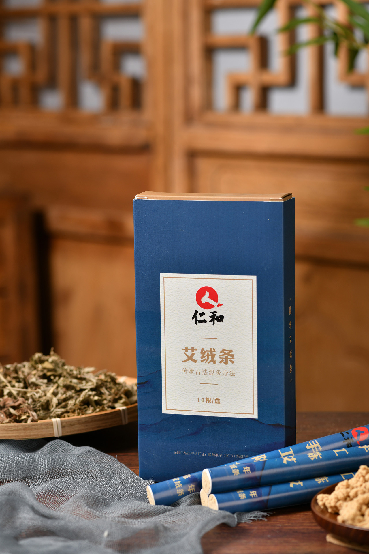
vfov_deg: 19.5
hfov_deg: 13.0
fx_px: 1614
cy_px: 277
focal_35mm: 105
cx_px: 184
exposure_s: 1/160
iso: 100
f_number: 10
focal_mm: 105
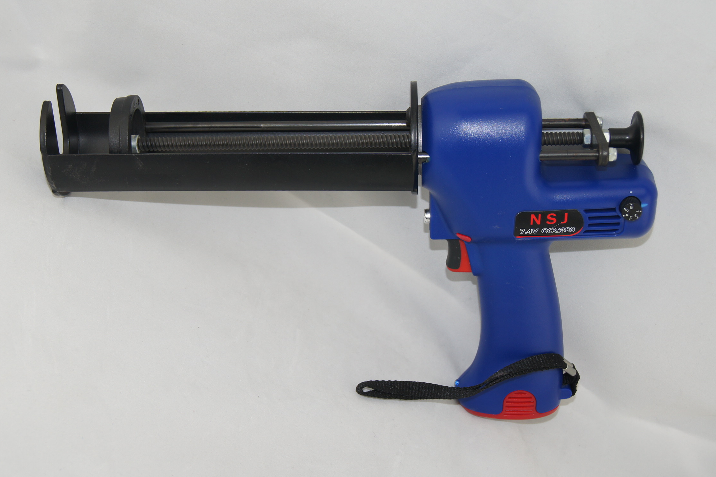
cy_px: 236
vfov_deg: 25.3
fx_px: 1064
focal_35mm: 54
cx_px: 362
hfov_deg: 37.2
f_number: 6.3
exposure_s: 1/160
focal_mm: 35
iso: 200
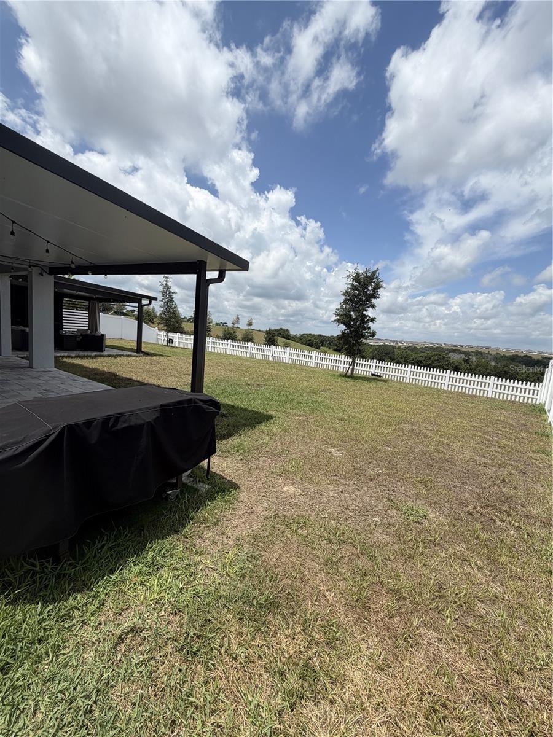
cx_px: 276
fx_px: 298
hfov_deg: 85.7
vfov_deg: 102.1
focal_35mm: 14
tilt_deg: -6.3
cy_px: 368
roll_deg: -5.5
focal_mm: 2.22
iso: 20
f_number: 2.2
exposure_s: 1/1312
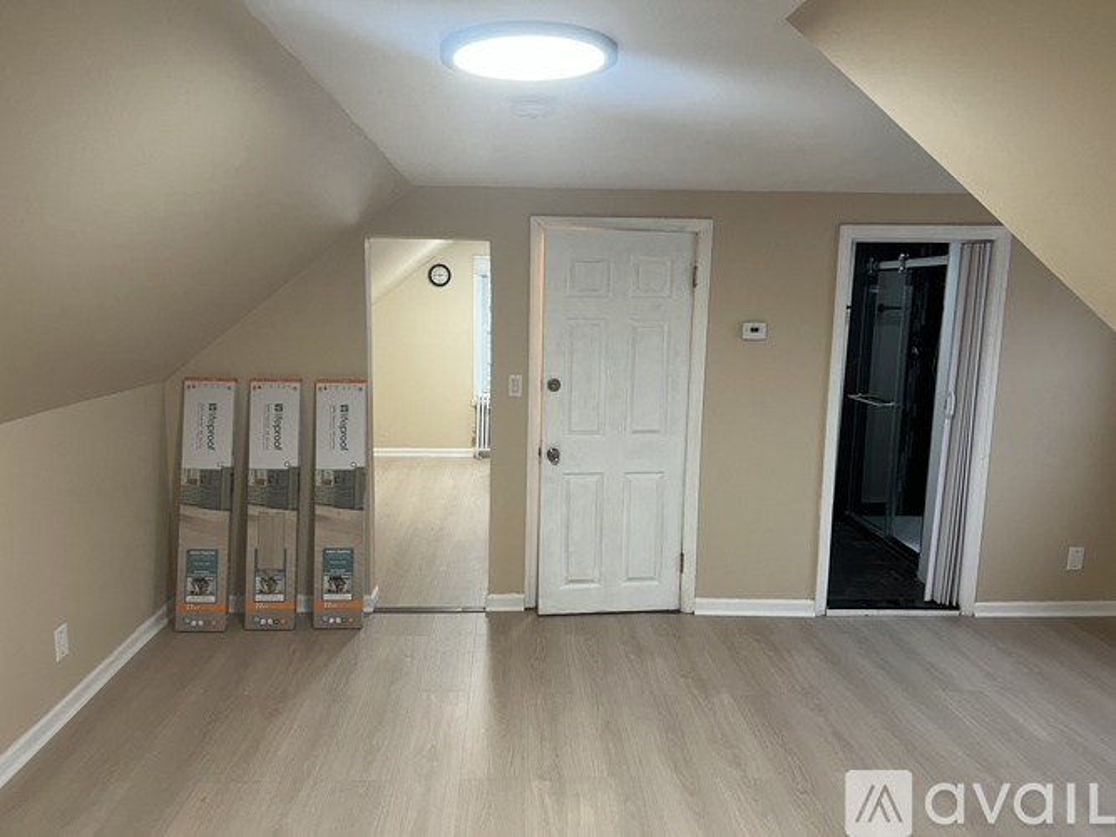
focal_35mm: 26
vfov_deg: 53.0
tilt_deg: -8.8
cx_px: 558
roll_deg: -1.1
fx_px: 838
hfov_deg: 67.3
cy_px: 418
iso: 125
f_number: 1.5
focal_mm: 5.7
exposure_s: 1/60
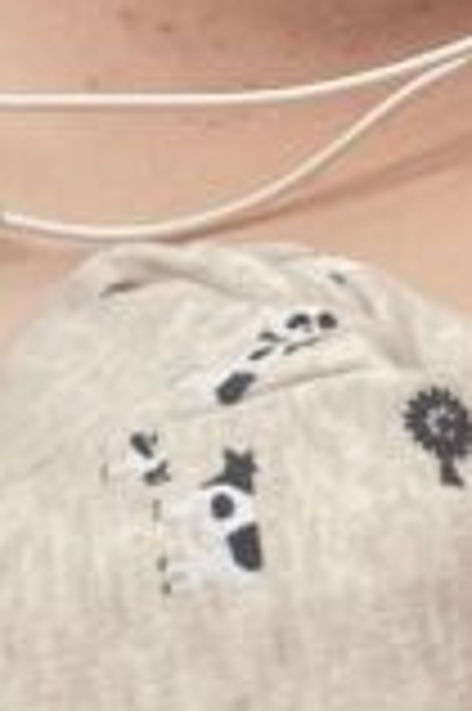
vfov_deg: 11.7
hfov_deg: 7.8
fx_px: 3449
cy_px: 32
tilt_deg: -36.1
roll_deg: +3.4
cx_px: 423
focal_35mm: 175
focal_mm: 4.25
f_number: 1.8
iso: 100
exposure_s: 1/100
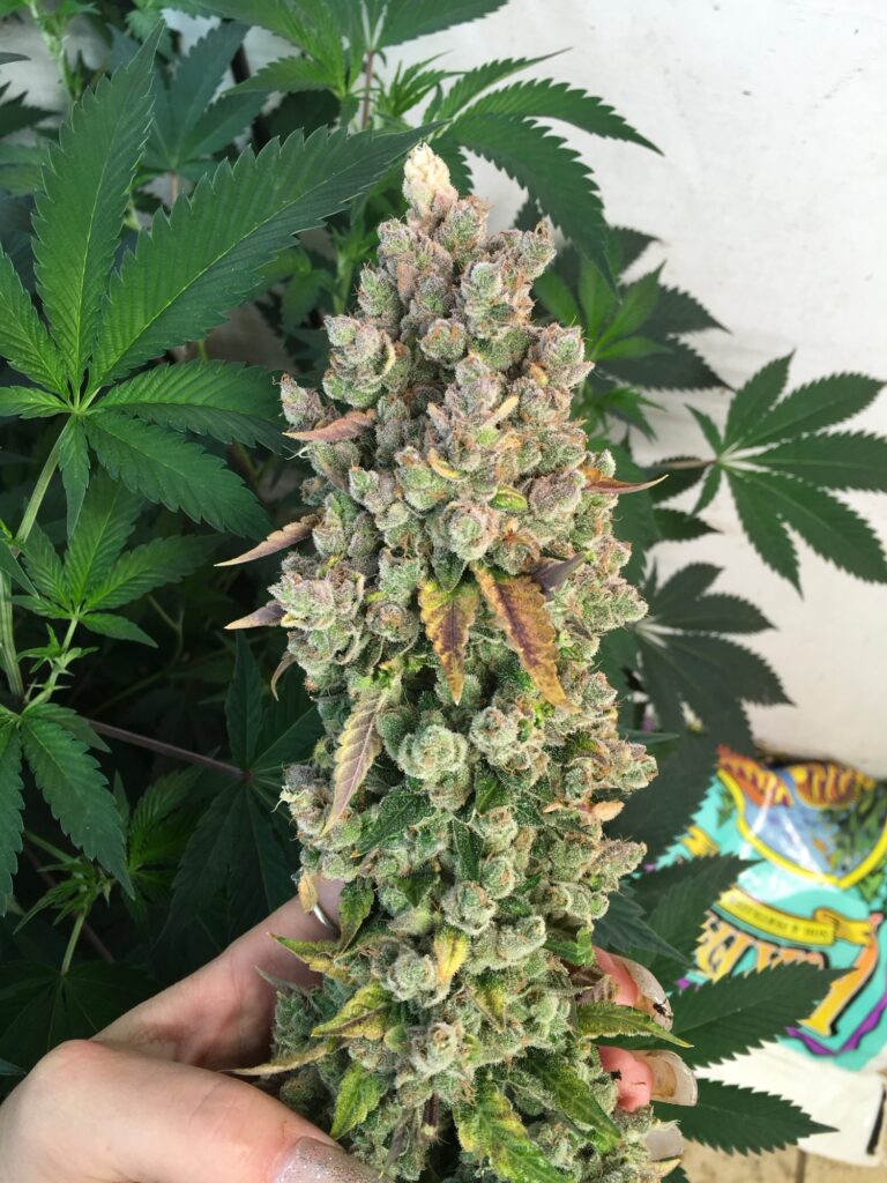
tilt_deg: -61.5
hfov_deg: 48.2
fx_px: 991
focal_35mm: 29
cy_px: 592
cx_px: 444
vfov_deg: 61.7
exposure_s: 1/120
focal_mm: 4.15
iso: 25
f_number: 2.2
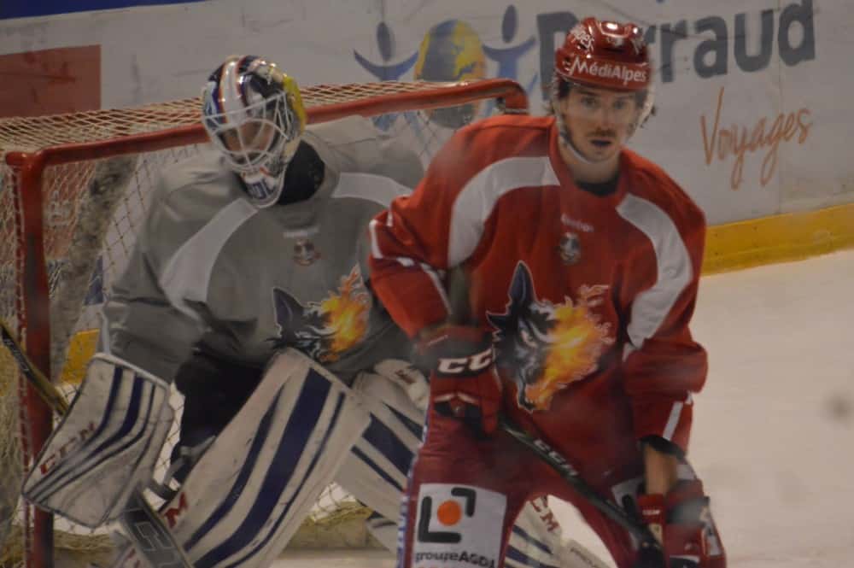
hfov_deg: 6.9
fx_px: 7111
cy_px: 284
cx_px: 427
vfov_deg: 4.6
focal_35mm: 300
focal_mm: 200
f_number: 6.3
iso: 3200
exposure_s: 1/250
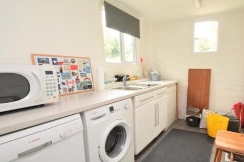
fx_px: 142
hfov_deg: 78.9
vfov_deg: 59.3
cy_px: 91
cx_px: 160
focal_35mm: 21
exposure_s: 1/60
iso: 1600
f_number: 7.1
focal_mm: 10
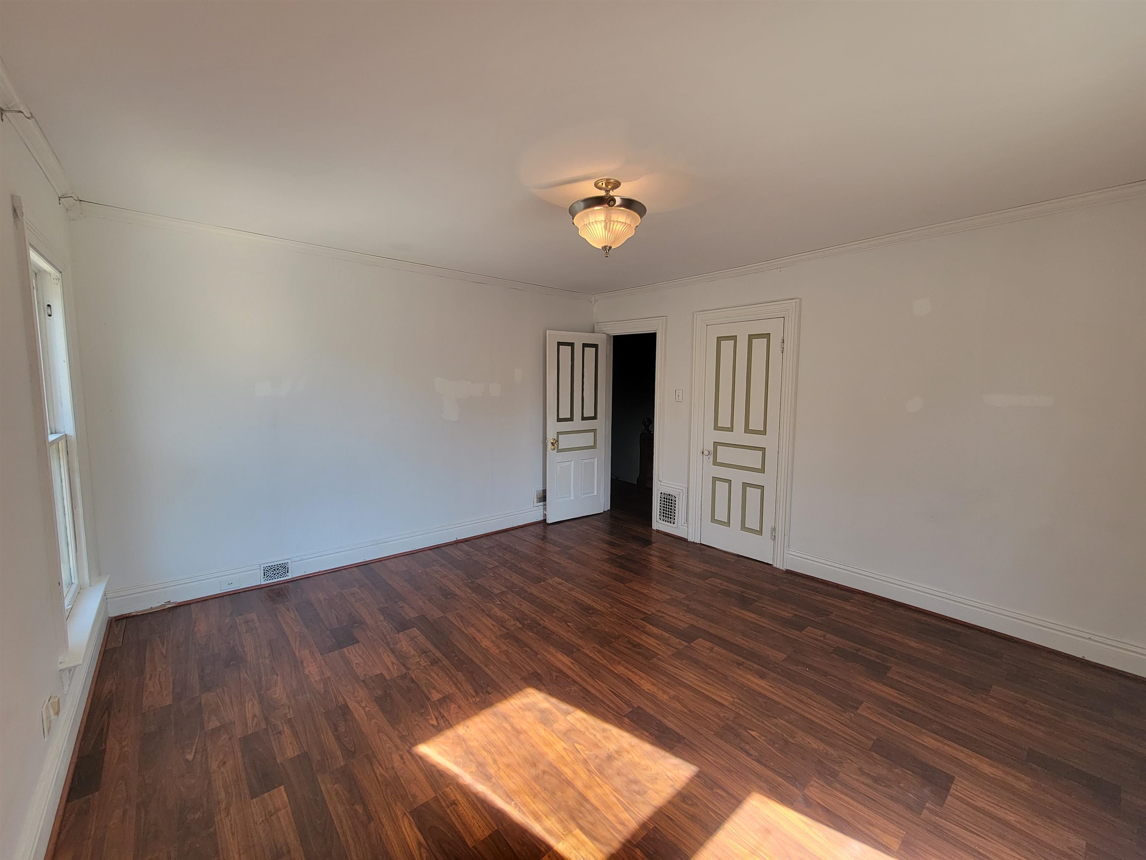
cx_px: 573
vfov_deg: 89.9
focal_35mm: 13
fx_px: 430
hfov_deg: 106.2
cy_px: 430
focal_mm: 2.2
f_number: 2.2
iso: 80
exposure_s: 1/120
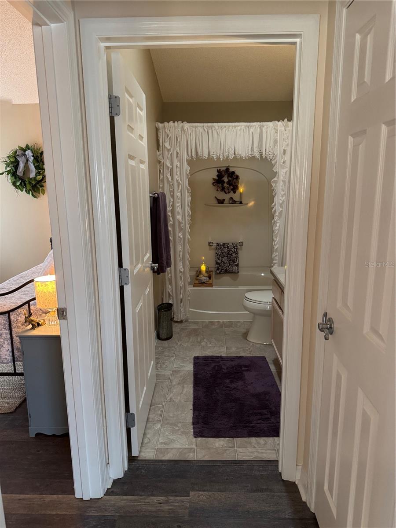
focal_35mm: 24
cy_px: 264
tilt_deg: -11.1
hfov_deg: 56.8
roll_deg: +1.5
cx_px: 198
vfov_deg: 71.6
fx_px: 366
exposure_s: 1/40
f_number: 1.78
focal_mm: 6.76
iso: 640
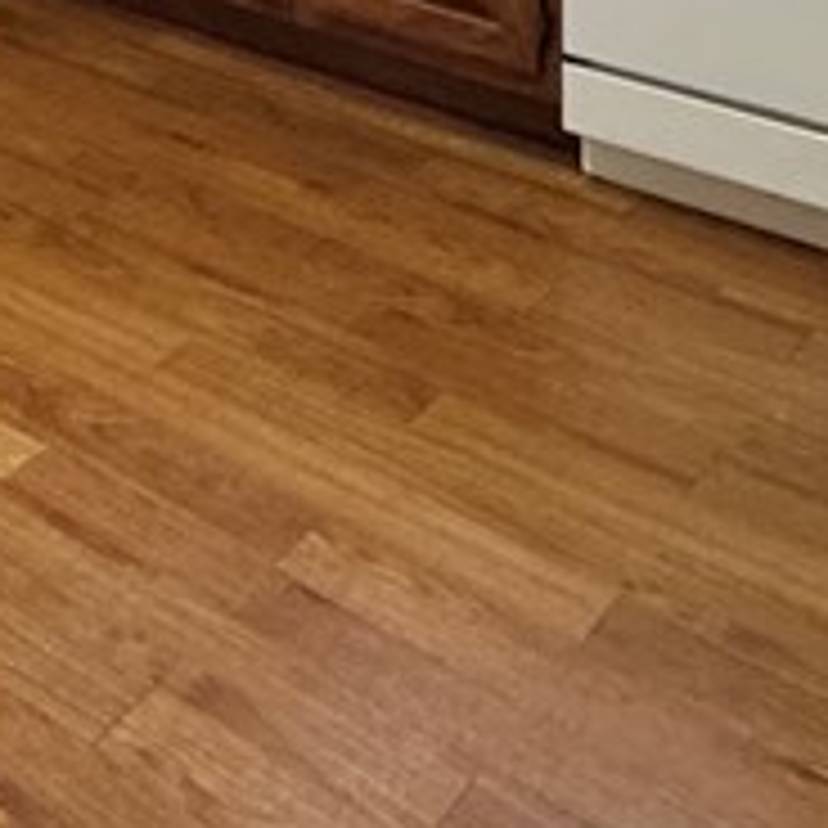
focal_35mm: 69
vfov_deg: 18.5
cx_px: 81
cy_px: -734
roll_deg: -0.2
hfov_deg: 24.3
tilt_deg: -0.3
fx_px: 1867
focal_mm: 2.22
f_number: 2.2
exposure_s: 1/60
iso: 400
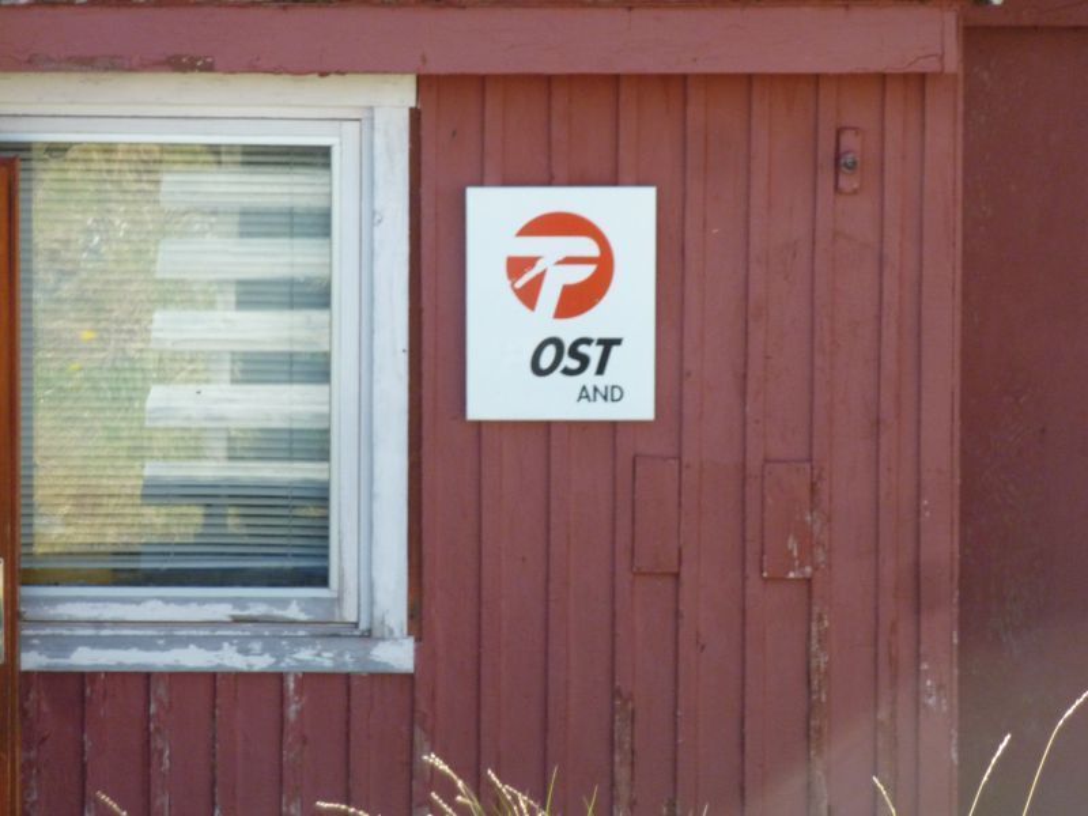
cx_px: 544
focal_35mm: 300
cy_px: 408
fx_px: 9429
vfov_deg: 5.0
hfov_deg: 6.6
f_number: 4.9
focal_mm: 49.2
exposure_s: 1/250
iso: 250
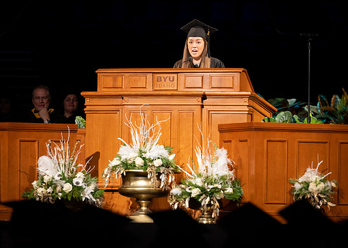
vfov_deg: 6.0
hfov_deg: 8.4
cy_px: 117
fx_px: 2361
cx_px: 172
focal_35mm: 239
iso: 1250
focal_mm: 200
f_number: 2.8
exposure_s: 1/160
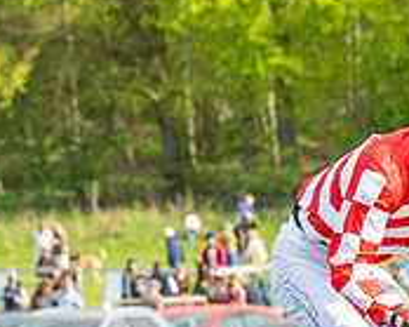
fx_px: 5819
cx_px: 408
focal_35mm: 481
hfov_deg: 4.0
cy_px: 527
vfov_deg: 3.2
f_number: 4
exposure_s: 1/2000
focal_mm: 71
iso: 200
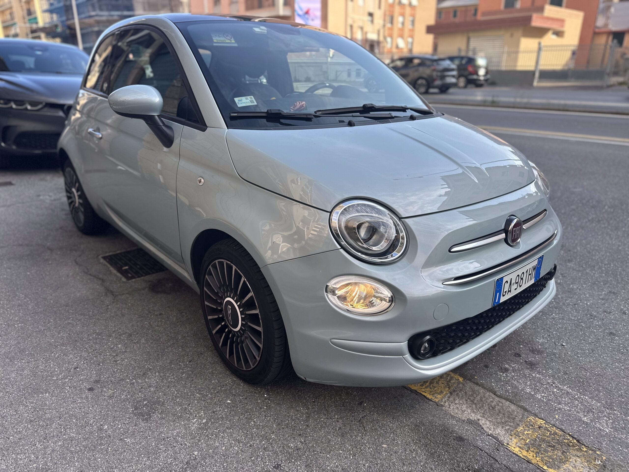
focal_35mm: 24
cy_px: 236
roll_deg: +0.1
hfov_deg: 71.6
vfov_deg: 56.8
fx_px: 436
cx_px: 314
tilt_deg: -20.2
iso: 80
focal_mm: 6.86
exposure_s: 1/1171
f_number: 1.78
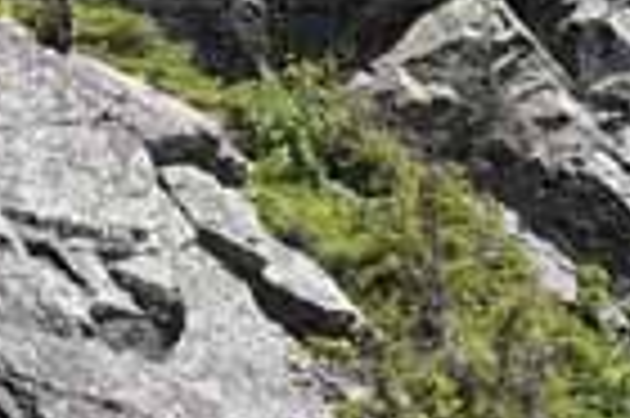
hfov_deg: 9.7
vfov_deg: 6.4
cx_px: 576
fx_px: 3688
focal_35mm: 211
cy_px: -222
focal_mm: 37
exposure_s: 1/500
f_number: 5
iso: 64
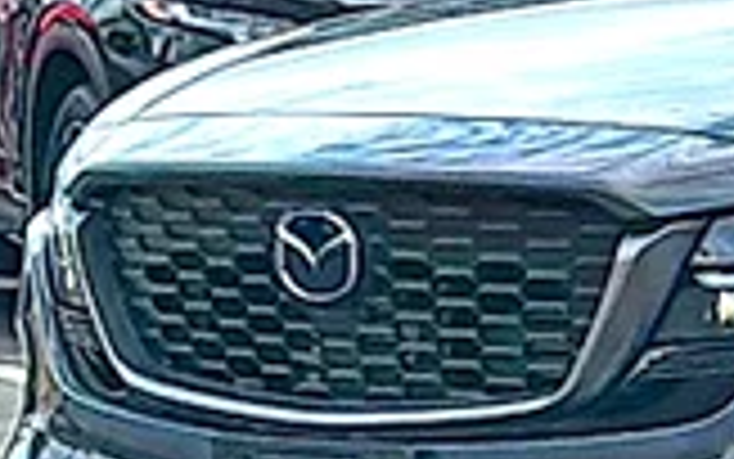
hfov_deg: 6.8
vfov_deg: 4.4
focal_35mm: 300
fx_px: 6003
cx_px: 1346
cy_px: 227
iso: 64
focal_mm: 6.86
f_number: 1.78
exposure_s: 1/2169
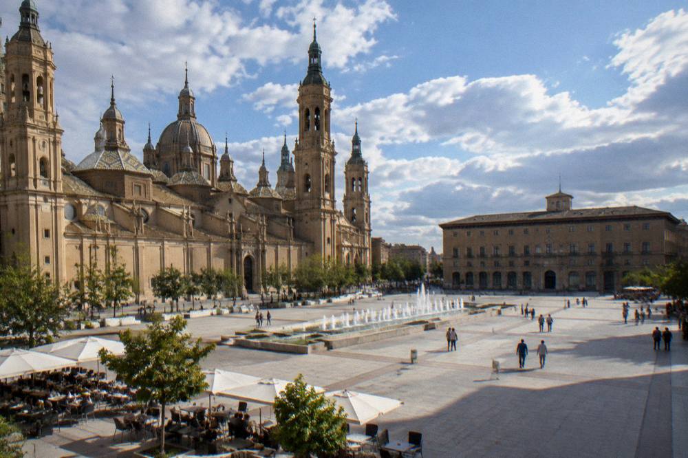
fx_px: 669
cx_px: 344
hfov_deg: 54.5
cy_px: 229
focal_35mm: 35
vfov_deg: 37.8
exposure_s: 1/200
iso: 500
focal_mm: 35
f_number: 10
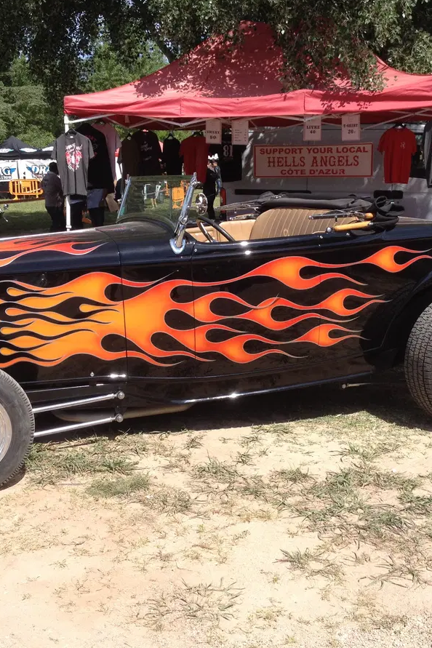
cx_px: 242
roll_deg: +0.5
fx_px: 882
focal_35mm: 49
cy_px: 322
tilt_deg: -12.2
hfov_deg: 27.5
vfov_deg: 40.3
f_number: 2.4
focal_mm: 4.28
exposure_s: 1/1126
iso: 50
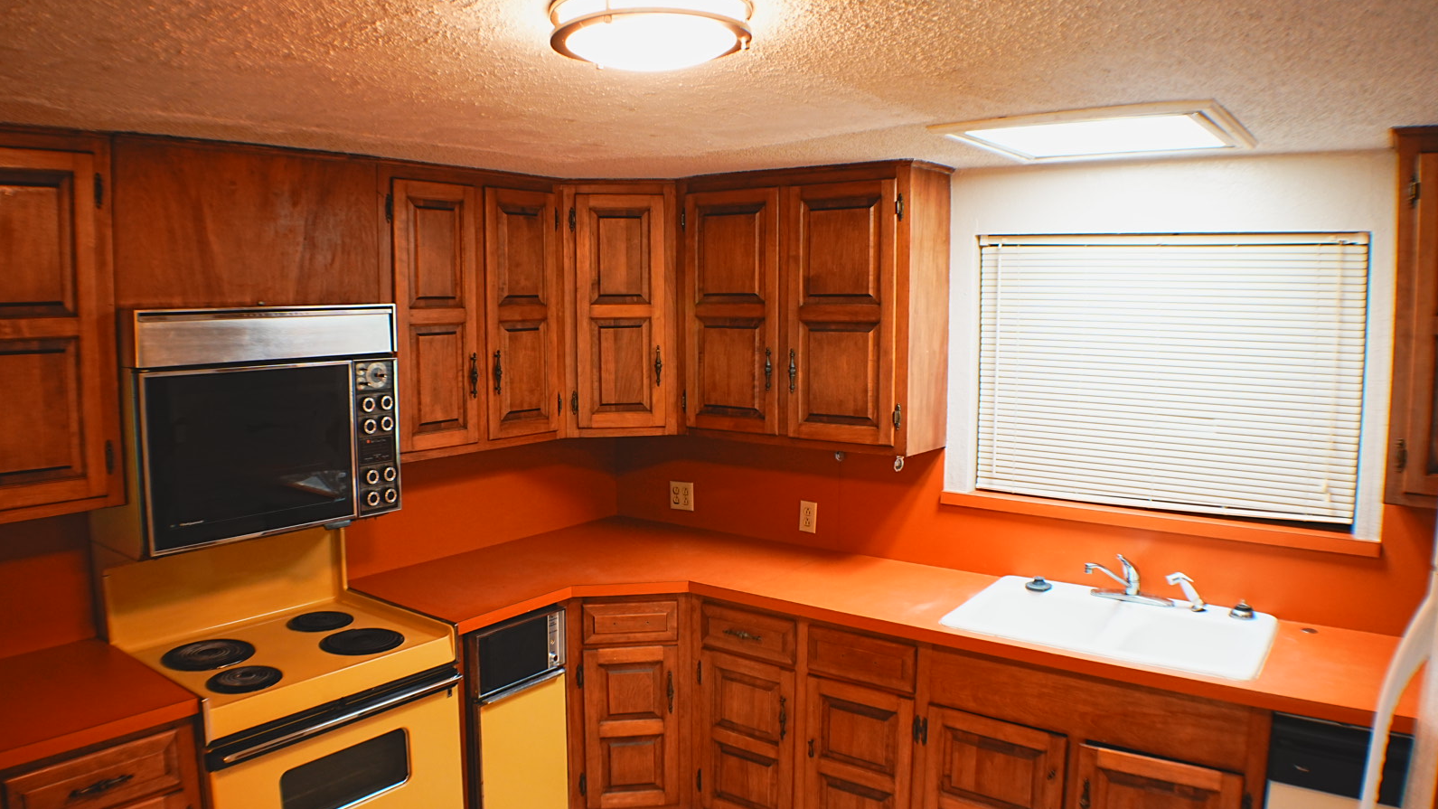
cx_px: 714
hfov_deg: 59.5
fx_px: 1258
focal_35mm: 33
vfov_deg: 35.6
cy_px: 412
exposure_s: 1/30
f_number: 5.6
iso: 640
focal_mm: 31
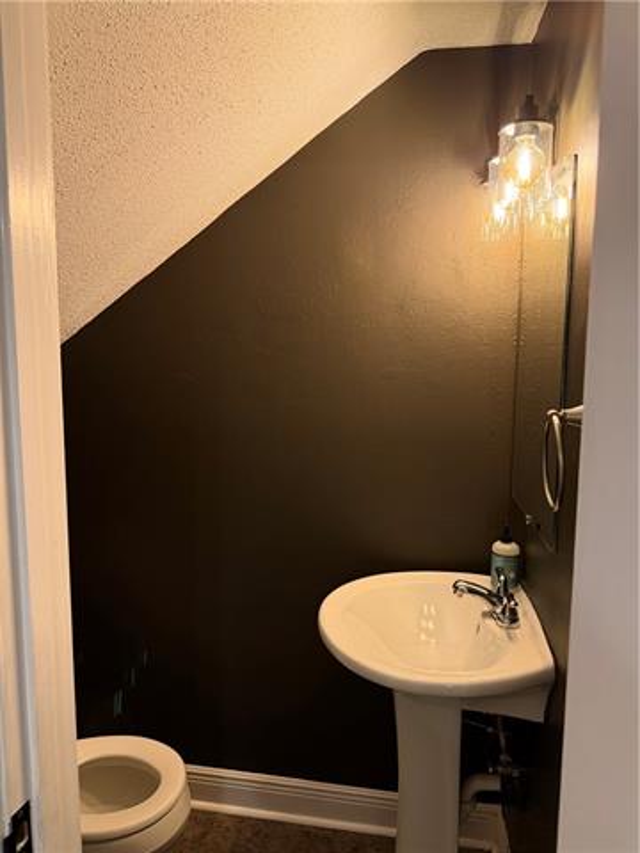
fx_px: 592
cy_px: 426
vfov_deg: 71.6
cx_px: 320
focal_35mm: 24
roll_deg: +0.0
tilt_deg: -6.6
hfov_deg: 56.8
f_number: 1.78
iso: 320
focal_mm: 6.76
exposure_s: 1/60
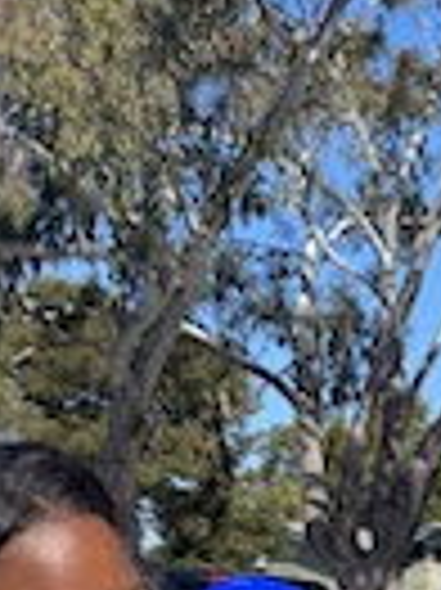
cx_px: 720
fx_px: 1684
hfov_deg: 13.7
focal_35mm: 99
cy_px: 790
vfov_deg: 18.3
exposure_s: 1/1522
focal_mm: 4.25
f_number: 1.8
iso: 32
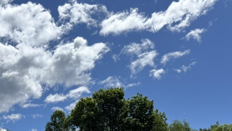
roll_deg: -2.3
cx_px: 11
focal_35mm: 54
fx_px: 332
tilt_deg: +5.6
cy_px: 179
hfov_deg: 35.5
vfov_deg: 20.0
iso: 80
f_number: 1.78
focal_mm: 6.76
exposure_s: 1/7937
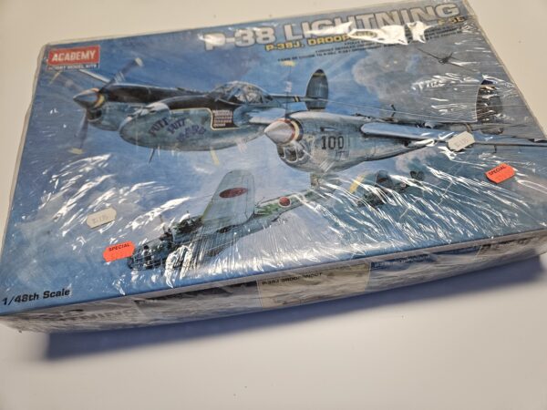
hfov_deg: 73.9
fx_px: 363
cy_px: 205
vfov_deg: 58.9
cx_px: 274
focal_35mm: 23
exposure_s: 1/120
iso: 200
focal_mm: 5.4
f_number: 1.8
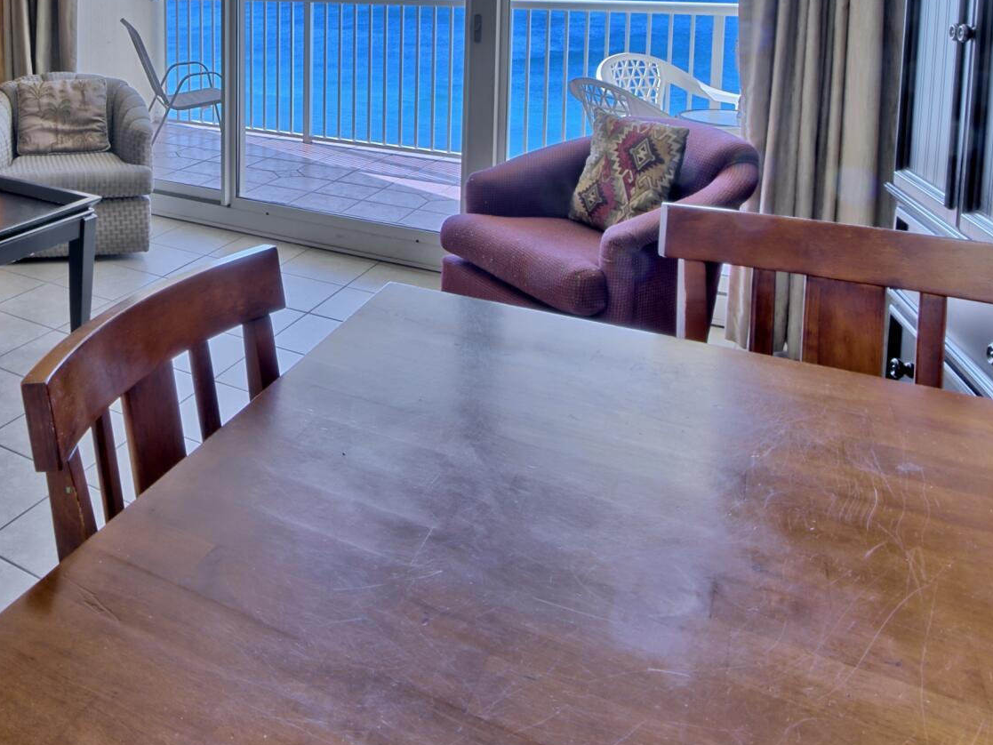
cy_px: 38
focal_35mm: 31
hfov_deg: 53.3
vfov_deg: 40.9
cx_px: 159
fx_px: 889
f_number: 19
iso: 200
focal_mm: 12
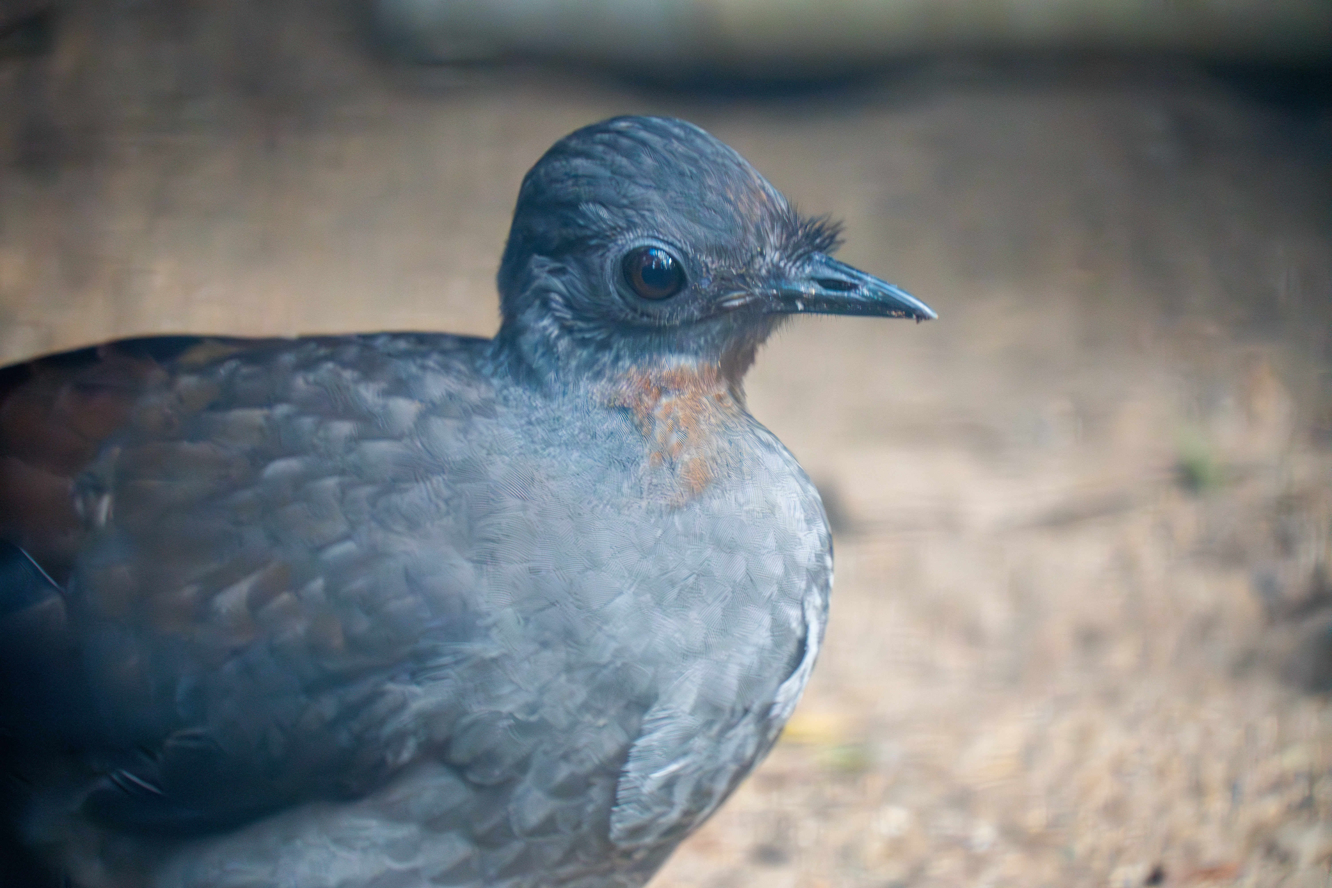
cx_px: 666
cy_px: 444
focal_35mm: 450
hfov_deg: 4.6
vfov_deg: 3.1
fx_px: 16649
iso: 6400
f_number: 6.3
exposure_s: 1/250
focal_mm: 300
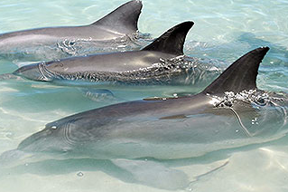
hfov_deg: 31.7
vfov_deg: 21.6
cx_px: 88
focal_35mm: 63
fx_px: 501
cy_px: 80
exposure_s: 1/40
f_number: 22
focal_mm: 29
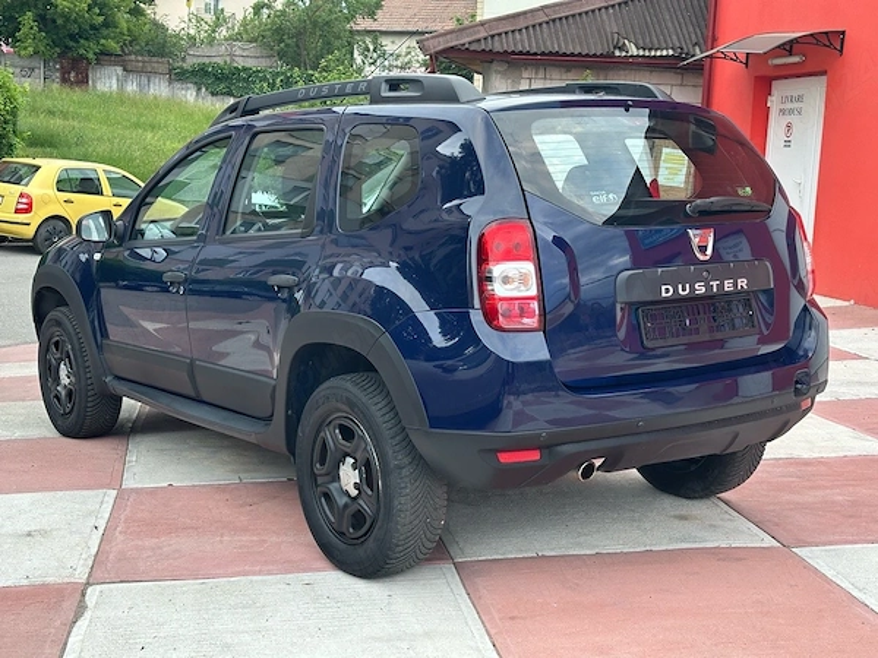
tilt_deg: -7.3
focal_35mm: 48
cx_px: 439
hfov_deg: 39.7
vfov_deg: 30.3
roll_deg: -2.1
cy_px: 329
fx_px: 1217
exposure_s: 1/106
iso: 80
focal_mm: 6.86
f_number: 1.78
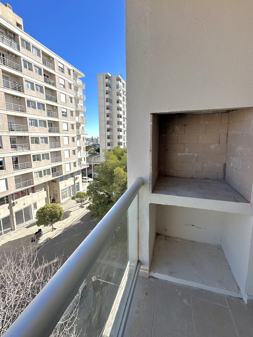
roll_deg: +0.8
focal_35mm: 15
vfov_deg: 98.0
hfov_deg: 81.7
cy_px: 157
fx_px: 146
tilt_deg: -6.8
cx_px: 129
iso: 50
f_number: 2.2
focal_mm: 2.22
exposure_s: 1/868
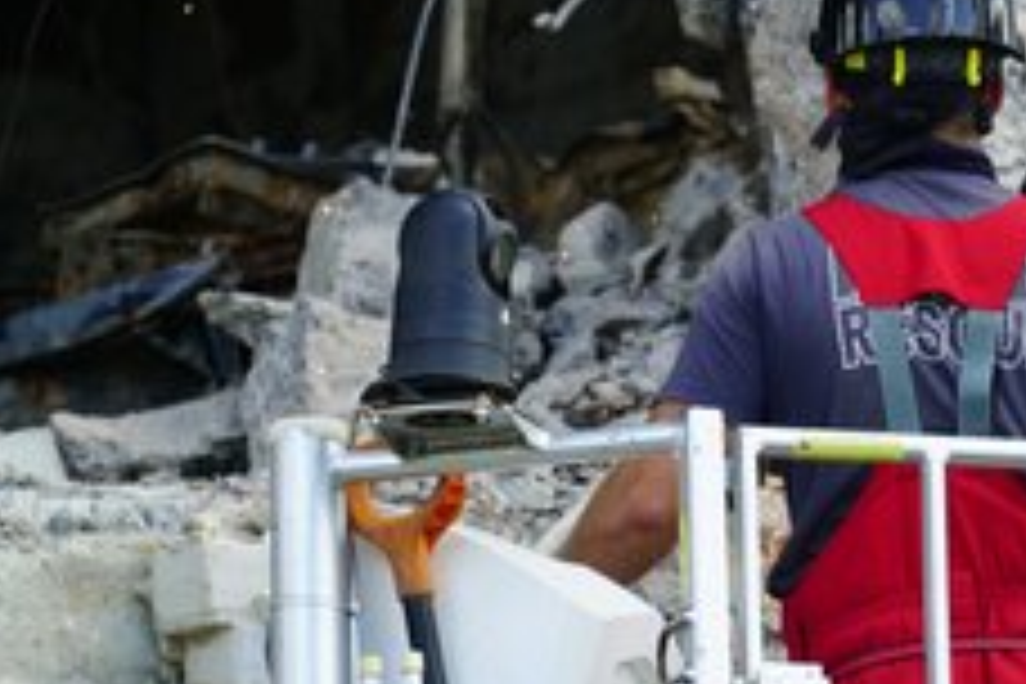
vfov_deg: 2.6
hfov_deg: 3.9
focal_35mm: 526
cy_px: 218
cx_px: 680
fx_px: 14990
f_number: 5.6
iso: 250
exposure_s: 1/320
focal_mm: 300
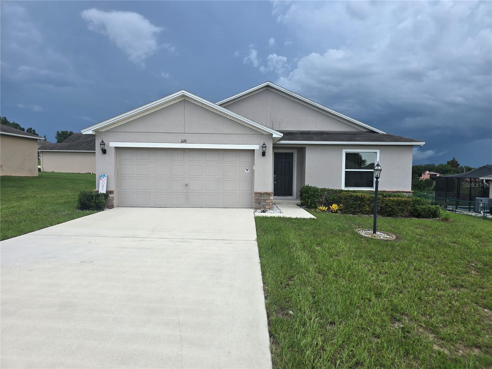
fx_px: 327
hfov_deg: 73.9
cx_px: 246
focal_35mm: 23
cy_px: 184
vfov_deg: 58.9
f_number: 1.7
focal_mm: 6.3
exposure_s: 1/349
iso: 12
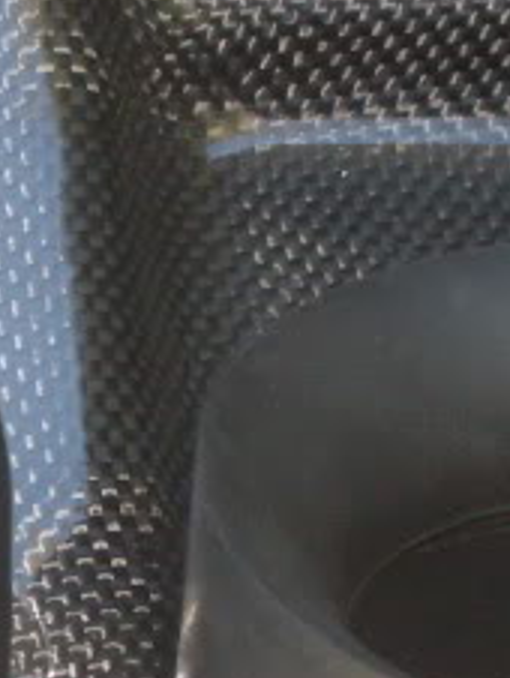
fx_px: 3372
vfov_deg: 11.4
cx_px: -249
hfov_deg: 8.5
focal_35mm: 172
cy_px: 624
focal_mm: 6.3
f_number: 2.8
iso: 100
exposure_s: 1/45
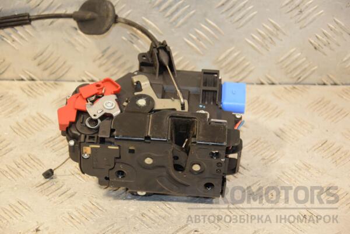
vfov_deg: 13.0
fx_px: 1021
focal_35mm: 105
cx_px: 175
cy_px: 117
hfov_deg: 19.5
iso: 800
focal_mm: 70
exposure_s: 1/125
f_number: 5.3
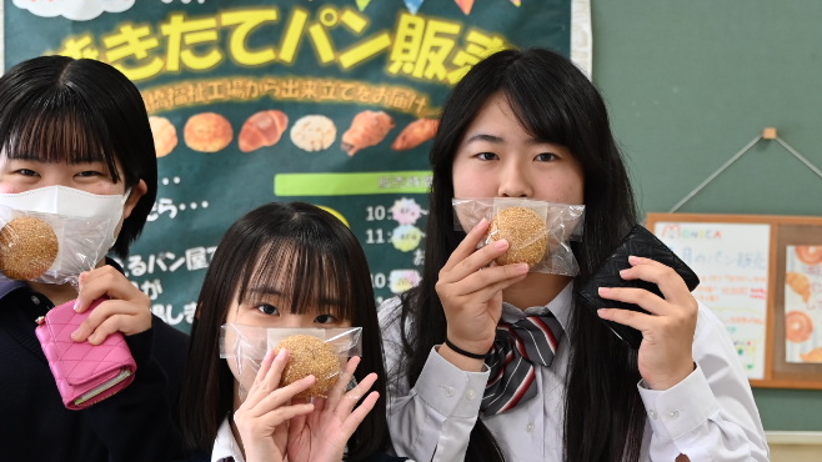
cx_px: 380
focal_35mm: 80
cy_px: 252
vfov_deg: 15.1
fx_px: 1744
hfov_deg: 26.5
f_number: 2.8
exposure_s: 1/125
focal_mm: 31
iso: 560
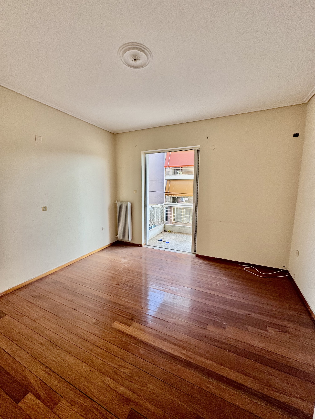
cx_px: 158
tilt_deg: -6.7
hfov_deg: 85.7
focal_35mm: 14
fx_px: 170
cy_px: 210
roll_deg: +1.0
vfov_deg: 102.1
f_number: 2.2
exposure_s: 1/99
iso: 64
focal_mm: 2.22
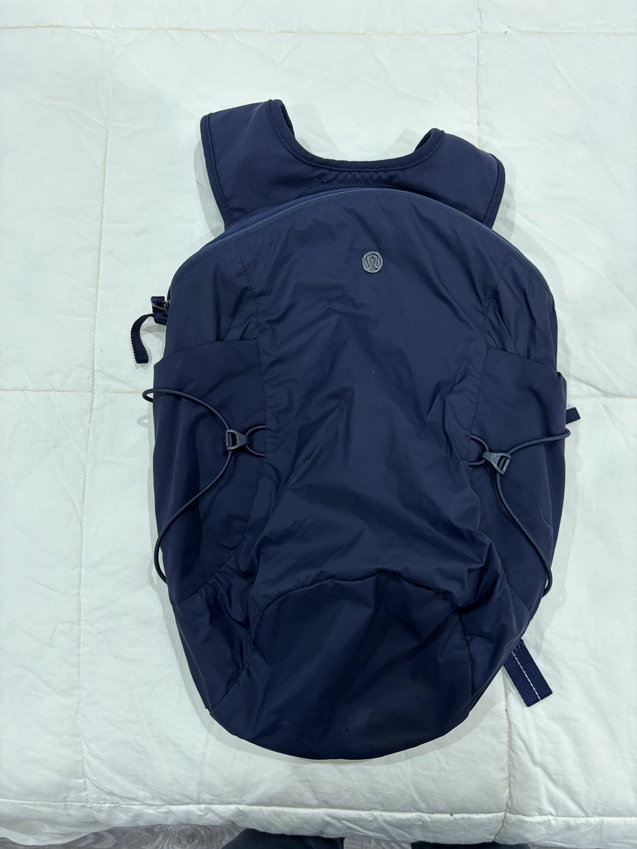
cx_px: 318
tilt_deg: -80.2
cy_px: 424
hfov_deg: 53.1
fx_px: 638
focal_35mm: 26
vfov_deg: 67.3
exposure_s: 1/60
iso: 160
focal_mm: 5.96
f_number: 1.6
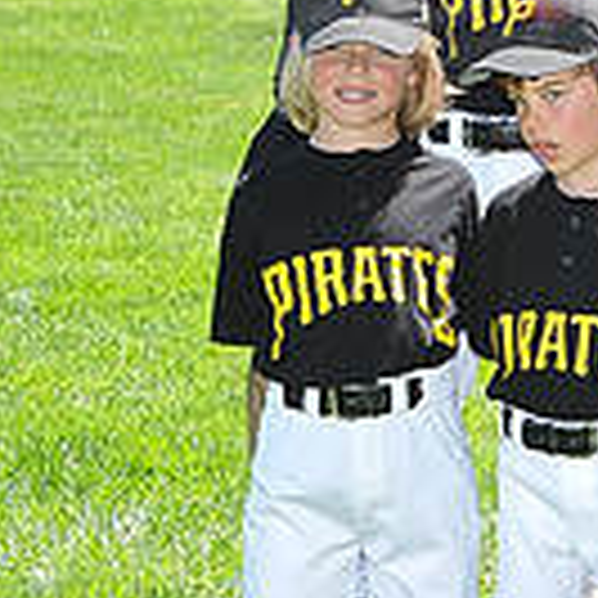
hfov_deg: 5.8
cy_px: -67
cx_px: 962
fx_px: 5805
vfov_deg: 5.9
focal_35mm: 297
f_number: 7.1
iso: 200
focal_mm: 80
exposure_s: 1/200
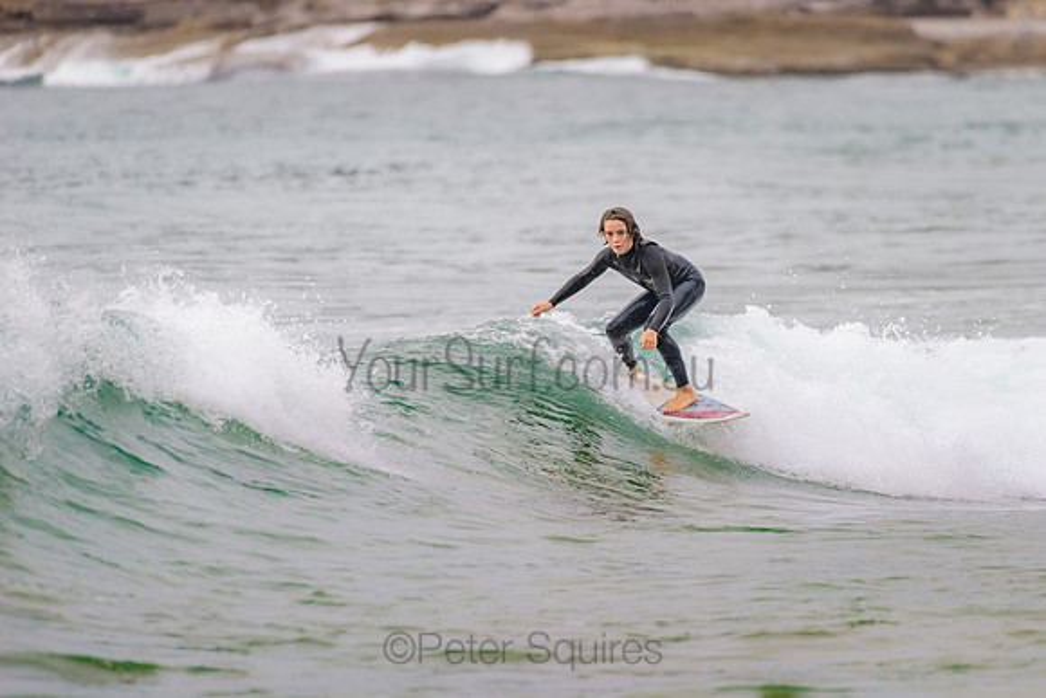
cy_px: 348
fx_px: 17813
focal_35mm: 613
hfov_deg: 3.4
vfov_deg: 2.2
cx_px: 641
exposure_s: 1/800
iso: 400
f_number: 5.6
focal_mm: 500
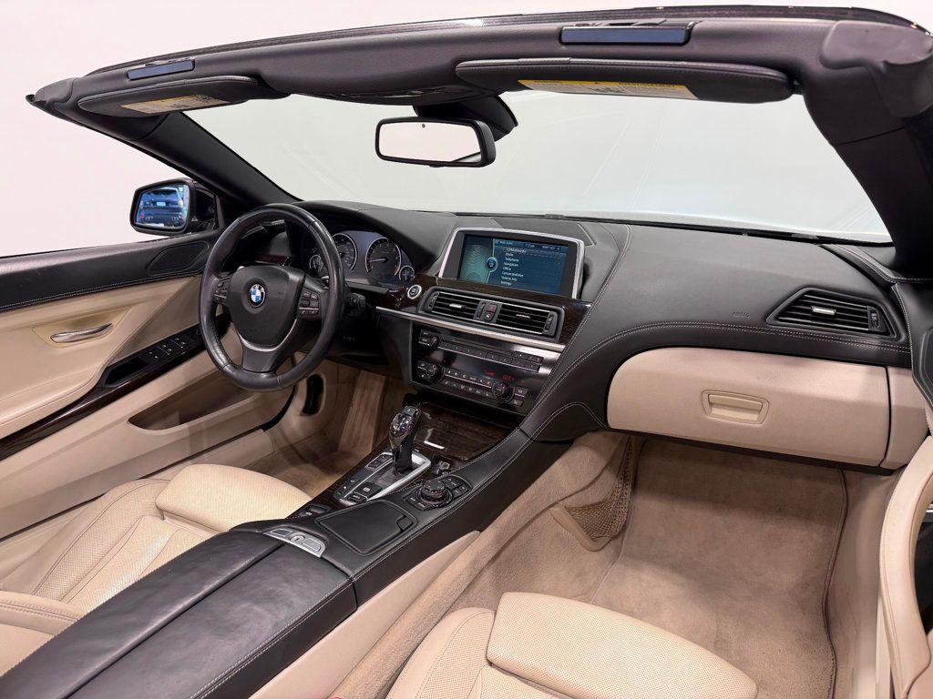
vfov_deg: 56.8
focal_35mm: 24
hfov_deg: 71.6
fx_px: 647
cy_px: 350
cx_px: 466
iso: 80
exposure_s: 1/120
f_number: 1.78
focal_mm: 6.76
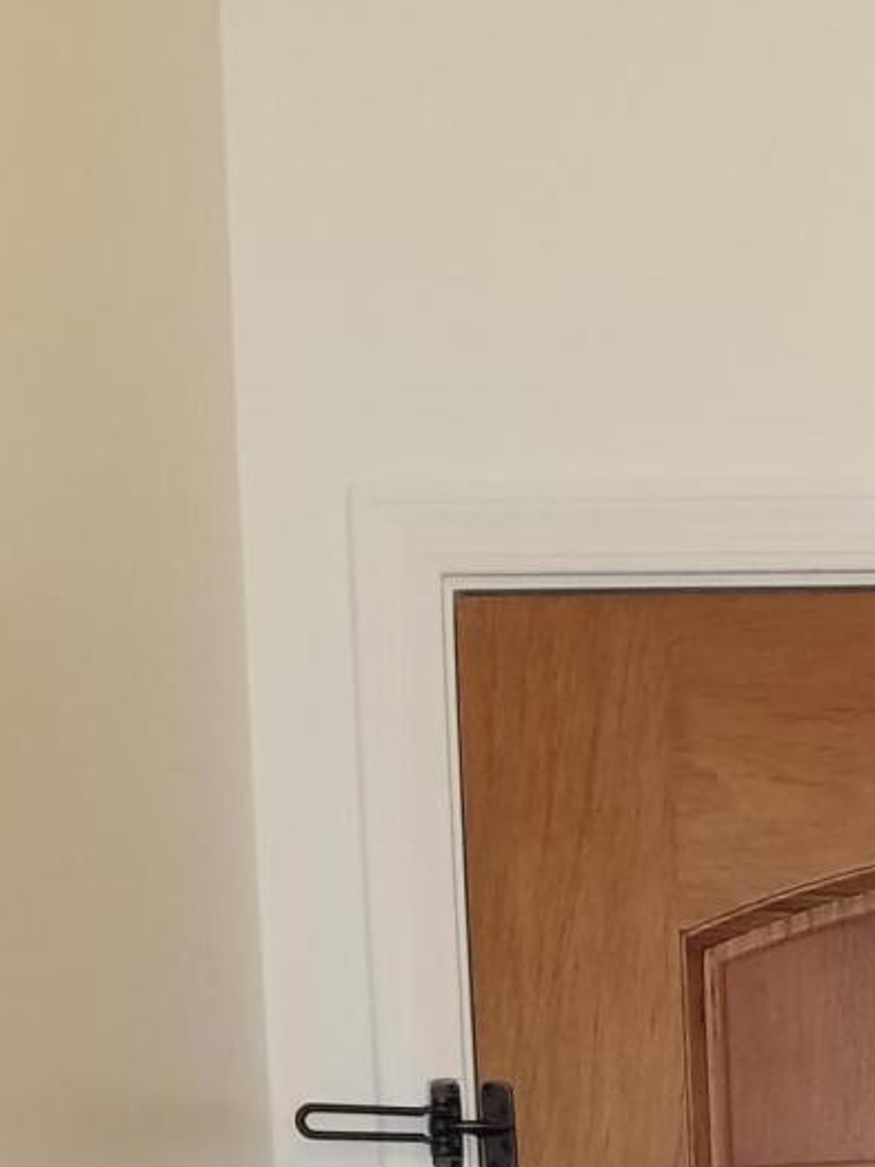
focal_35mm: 99
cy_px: 2036
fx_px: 3335
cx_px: 1228
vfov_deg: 16.8
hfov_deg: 14.2
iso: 80
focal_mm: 4.2
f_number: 1.7
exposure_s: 1/24
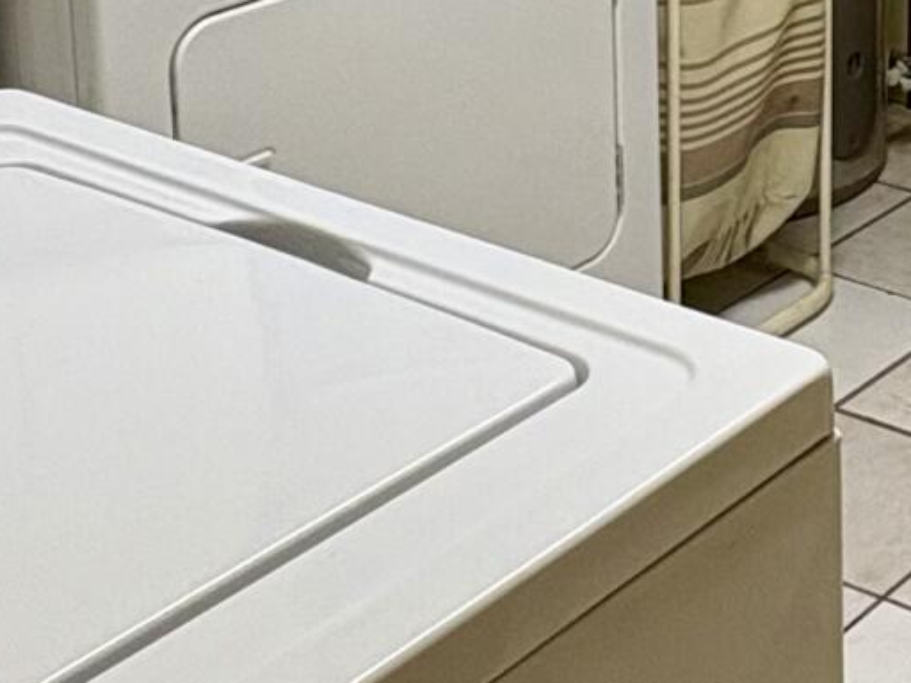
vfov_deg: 16.5
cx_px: 1165
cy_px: -320
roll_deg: -0.8
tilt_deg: -9.1
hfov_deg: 21.6
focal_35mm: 82
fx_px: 2158
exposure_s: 1/60
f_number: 2.2
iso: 125
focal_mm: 2.22
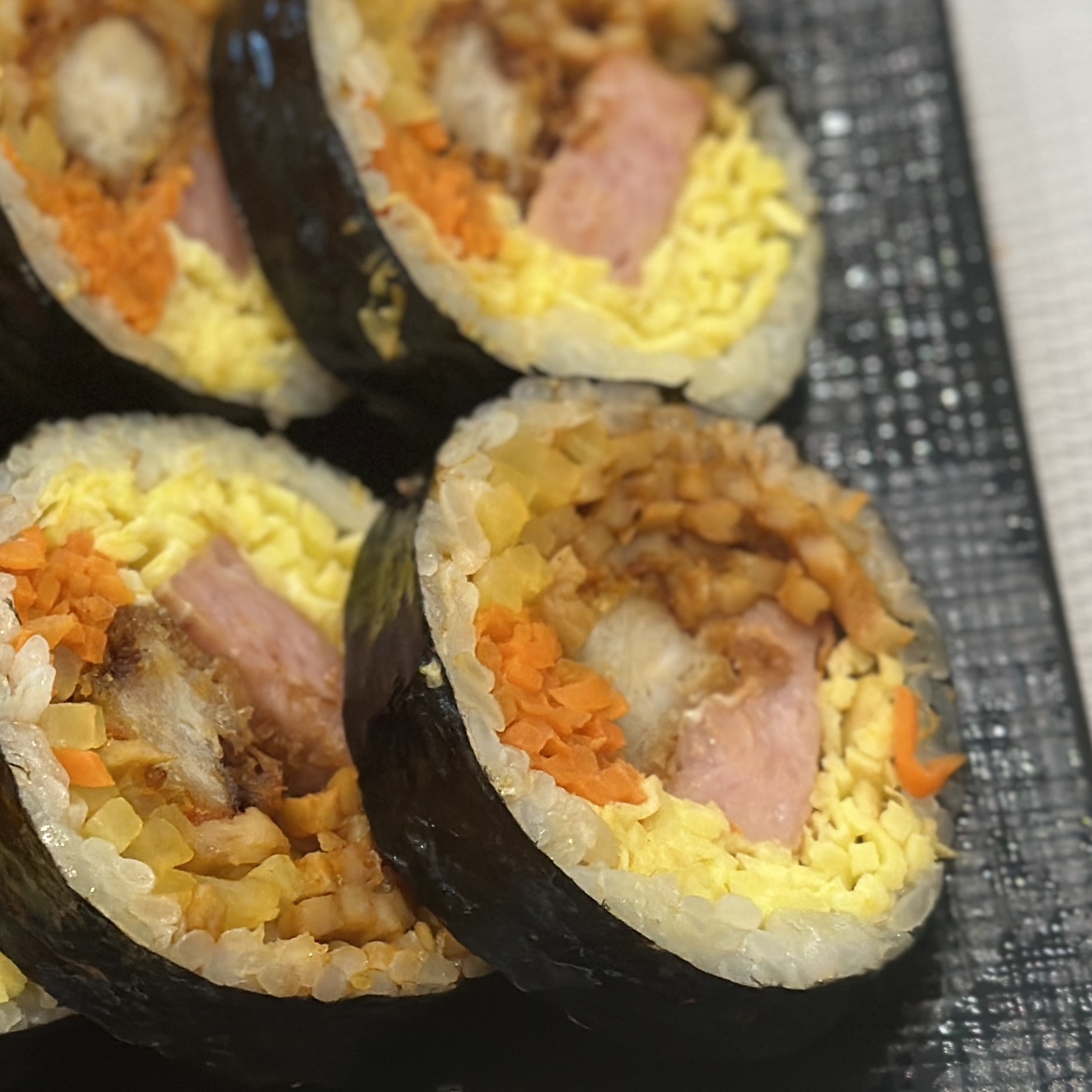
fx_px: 4604
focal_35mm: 129
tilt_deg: -61.0
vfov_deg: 13.5
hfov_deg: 13.0
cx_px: -398
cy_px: 596
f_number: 1.78
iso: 160
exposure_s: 1/120
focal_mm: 6.86
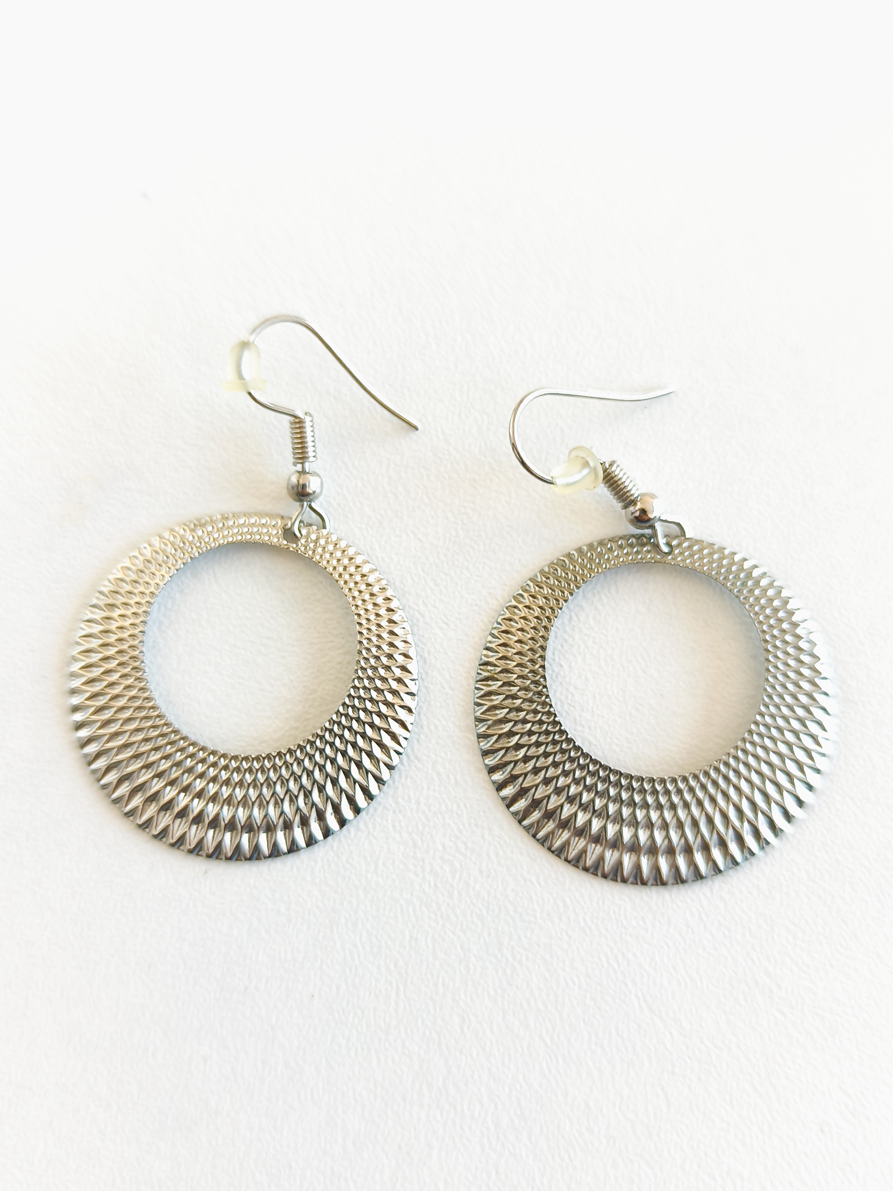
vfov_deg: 56.8
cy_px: 596
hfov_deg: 44.2
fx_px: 1101
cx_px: 446
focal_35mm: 32
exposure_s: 1/10
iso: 50
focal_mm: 6.14
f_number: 1.65
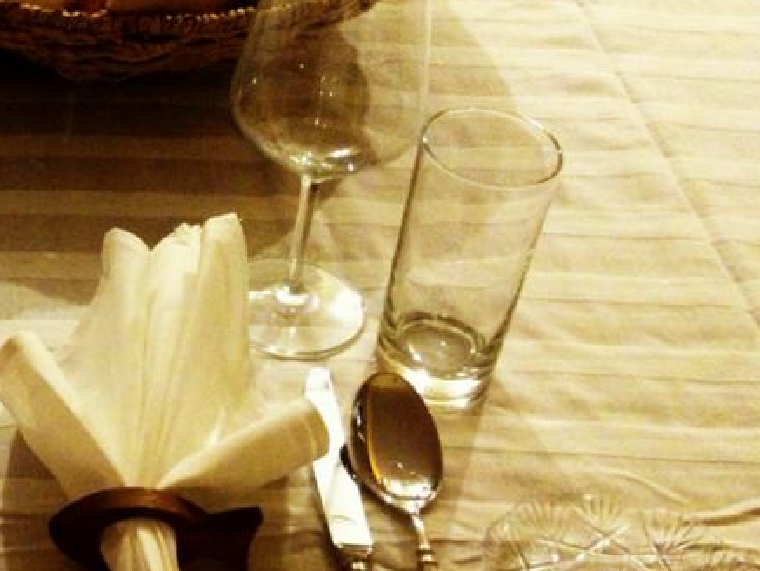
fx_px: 1801
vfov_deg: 17.9
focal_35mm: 82
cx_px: -106
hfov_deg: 22.3
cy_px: 151
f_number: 2.4
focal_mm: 4.28
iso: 400
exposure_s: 1/15
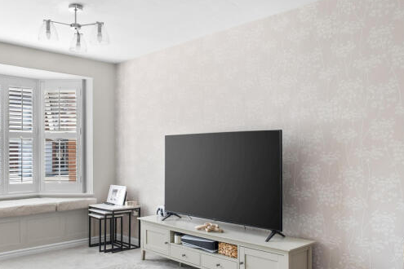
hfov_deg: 60.1
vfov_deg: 41.7
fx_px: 348
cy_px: 182
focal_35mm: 31
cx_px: 180
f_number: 4.5
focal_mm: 10
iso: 160
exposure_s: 1/3
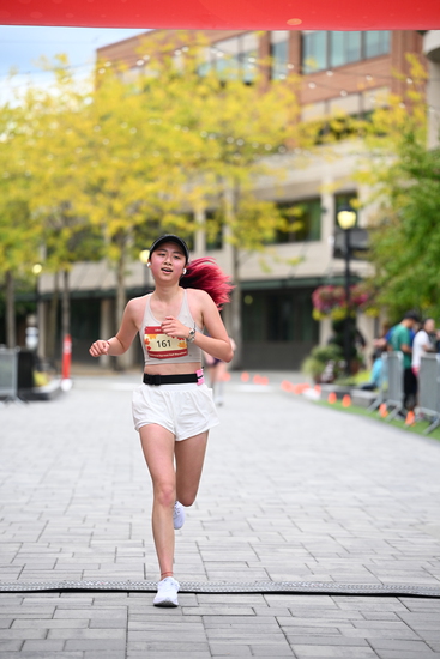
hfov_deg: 11.9
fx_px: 2107
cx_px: 220
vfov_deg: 17.8
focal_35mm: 115
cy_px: 330
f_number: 2.8
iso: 640
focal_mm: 115
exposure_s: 1/2500
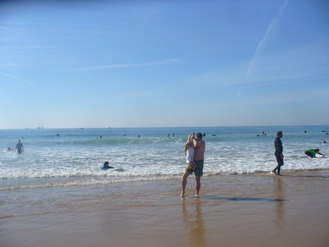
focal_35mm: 37
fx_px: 352
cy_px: 124
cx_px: 164
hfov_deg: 50.1
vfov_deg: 38.7
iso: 80
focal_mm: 6.1
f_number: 5.6
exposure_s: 1/640
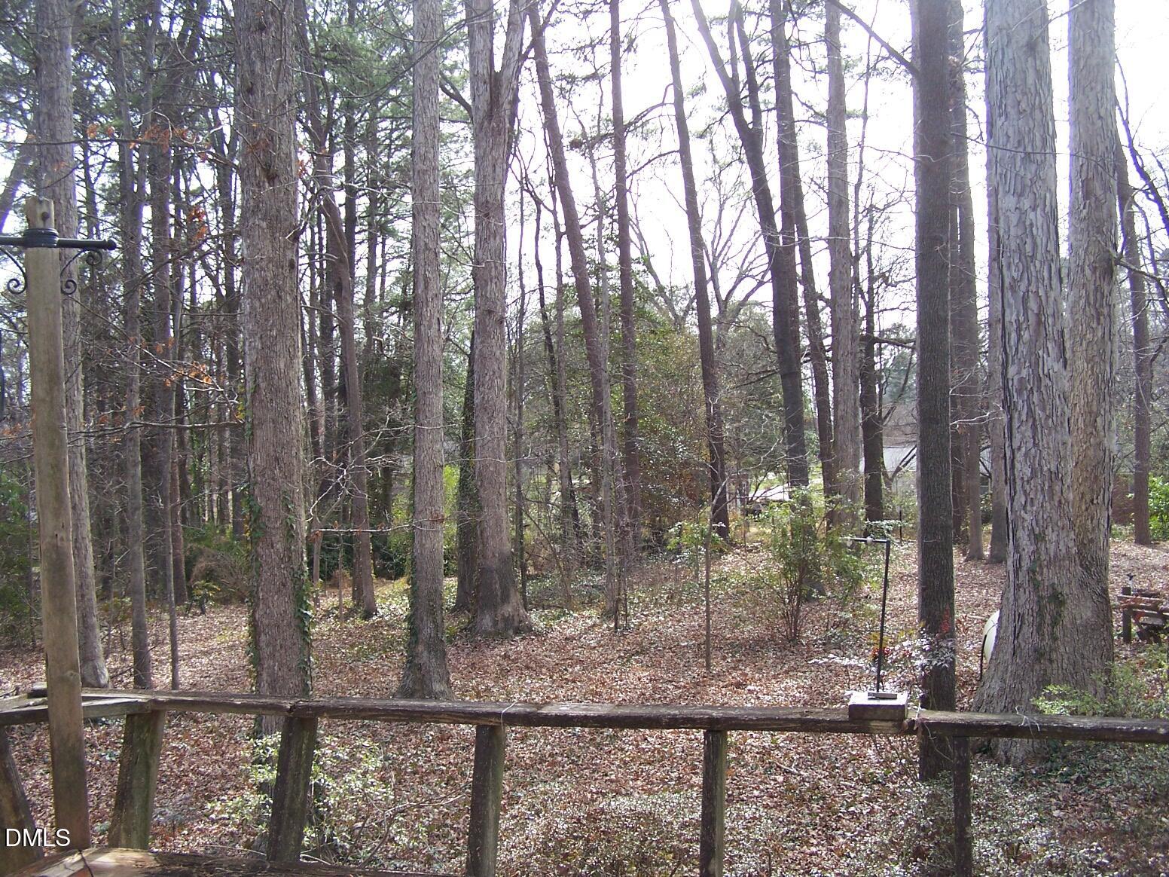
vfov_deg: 37.7
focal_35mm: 38
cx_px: 584
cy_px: 438
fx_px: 1283
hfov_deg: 49.0
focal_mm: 6.3
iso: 80
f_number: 2.8
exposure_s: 1/180
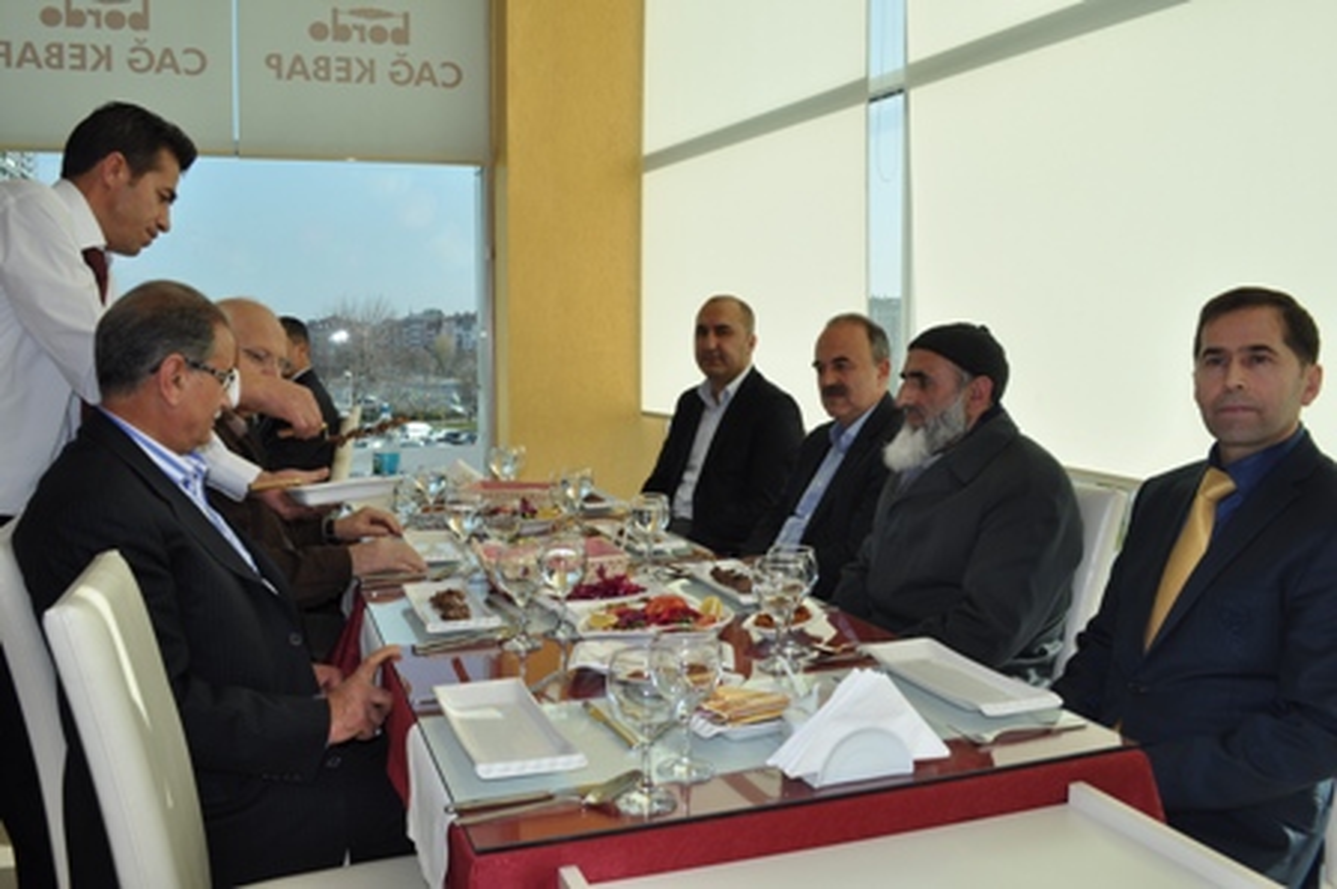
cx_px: 668
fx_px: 1113
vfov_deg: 43.5
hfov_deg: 62.0
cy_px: 444
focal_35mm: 30
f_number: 8
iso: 200
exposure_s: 1/200
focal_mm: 20
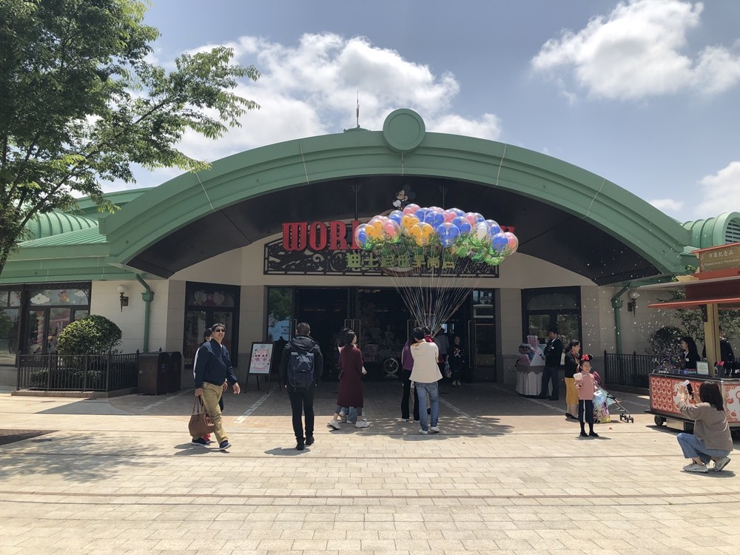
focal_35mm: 28
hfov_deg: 63.4
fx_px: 599
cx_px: 370
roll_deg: -0.9
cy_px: 278
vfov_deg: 49.7
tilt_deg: +5.6
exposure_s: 1/2825
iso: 25
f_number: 1.8
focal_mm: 3.99
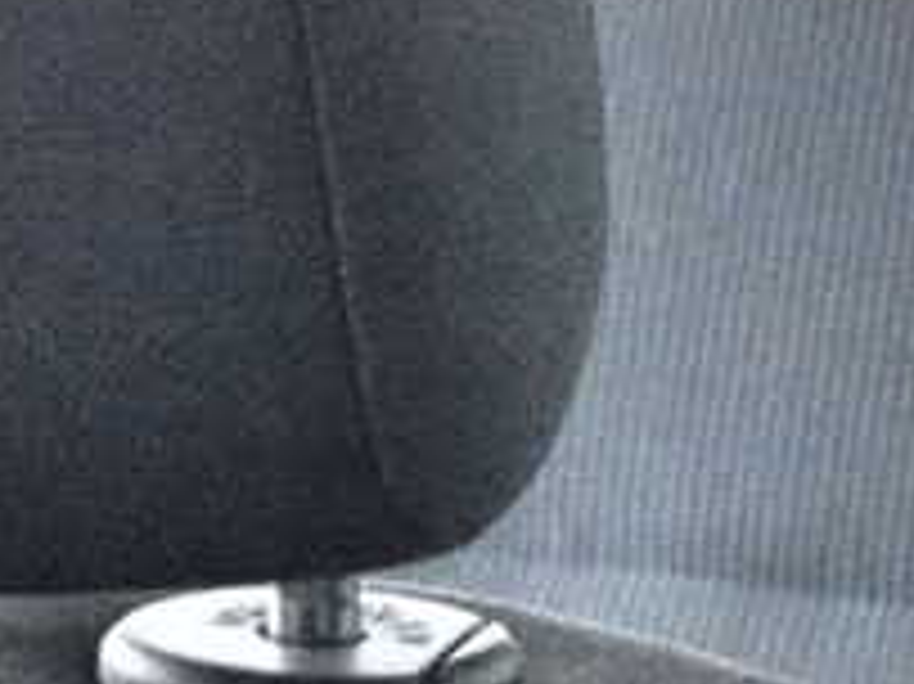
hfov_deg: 9.2
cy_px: -99
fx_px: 5542
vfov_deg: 7.0
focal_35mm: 210
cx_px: -428
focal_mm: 12.73
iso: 10000
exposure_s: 1/125
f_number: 3.9
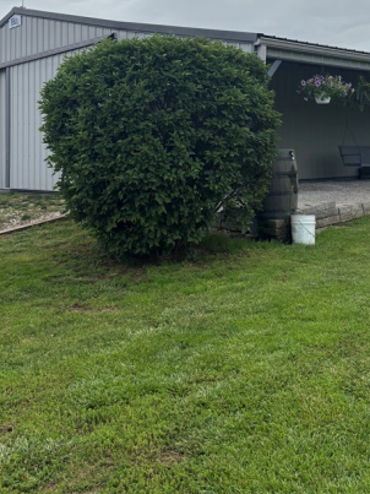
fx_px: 613
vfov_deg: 42.7
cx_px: 250
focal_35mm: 43
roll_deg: +1.0
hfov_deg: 33.3
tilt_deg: +2.1
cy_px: 131
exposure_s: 1/3937
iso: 50
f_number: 1.6
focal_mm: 5.96
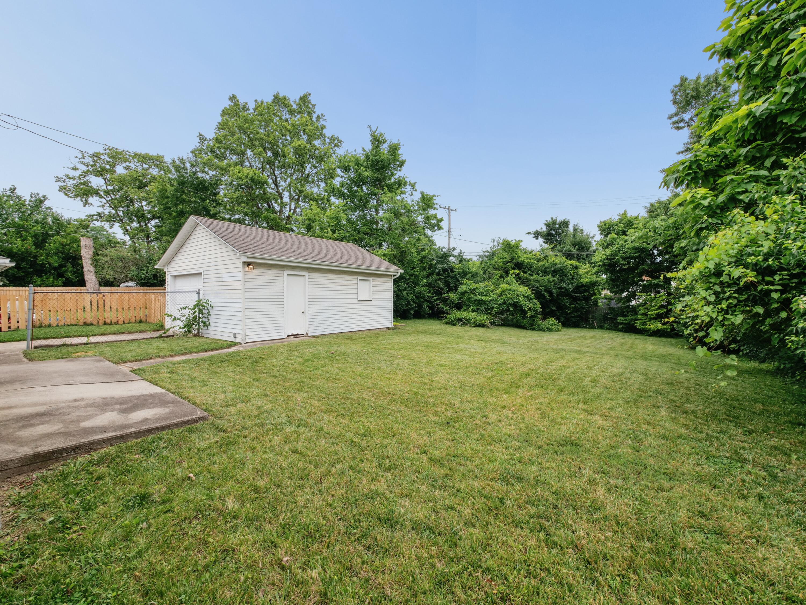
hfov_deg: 102.1
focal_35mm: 14
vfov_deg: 85.7
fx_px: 326
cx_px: 403
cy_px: 302
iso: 200
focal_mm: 7
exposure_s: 1/60
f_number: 10
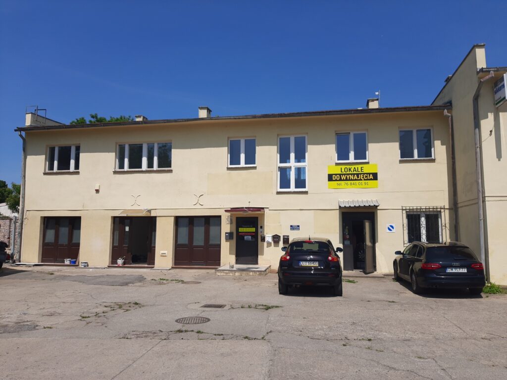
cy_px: 190
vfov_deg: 53.1
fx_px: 381
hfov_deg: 67.3
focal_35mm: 26
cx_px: 254
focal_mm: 3.92
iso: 40
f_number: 1.7
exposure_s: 1/2646
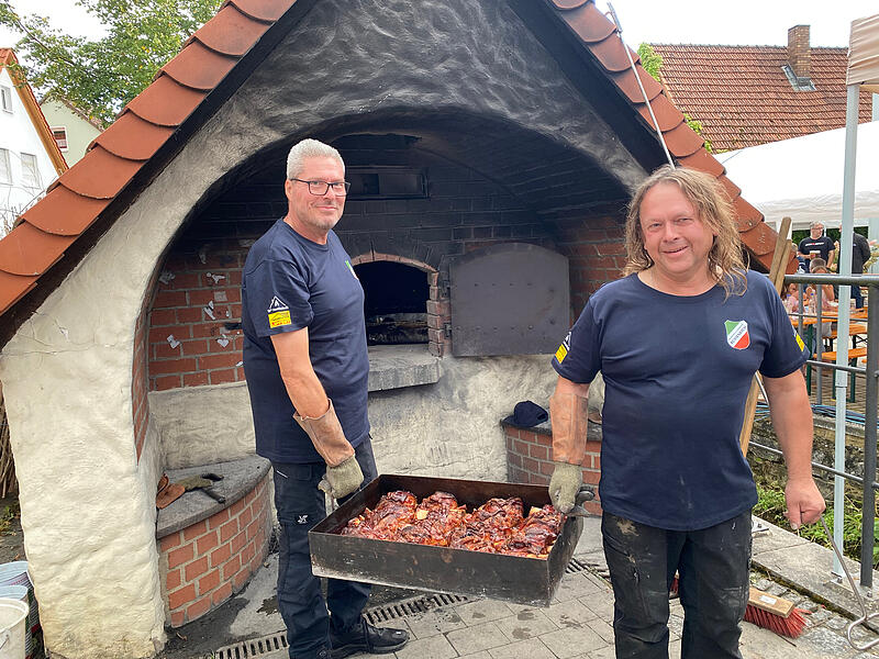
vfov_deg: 53.1
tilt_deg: -7.4
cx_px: 440
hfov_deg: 67.3
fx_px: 660
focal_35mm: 26
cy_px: 330
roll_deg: +3.2
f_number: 1.8
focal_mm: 4.25
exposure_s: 1/122
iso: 100
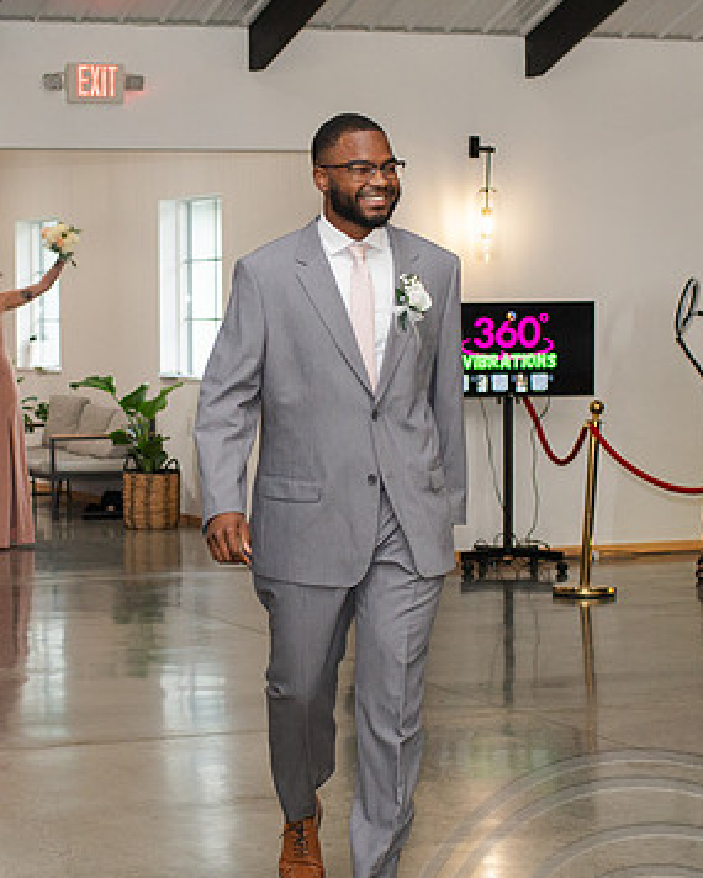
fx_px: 2574
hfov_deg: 15.5
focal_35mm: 99
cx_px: 208
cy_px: 481
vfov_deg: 19.4
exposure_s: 1/200
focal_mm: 35
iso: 800
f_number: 3.2
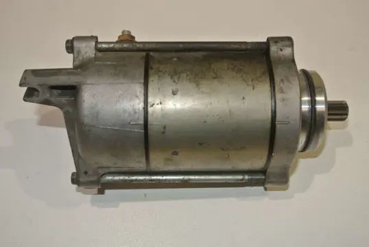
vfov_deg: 30.6
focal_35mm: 44
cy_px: 124
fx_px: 451
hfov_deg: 44.5
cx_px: 184
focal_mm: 16.3
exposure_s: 1/60
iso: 200
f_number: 4.2
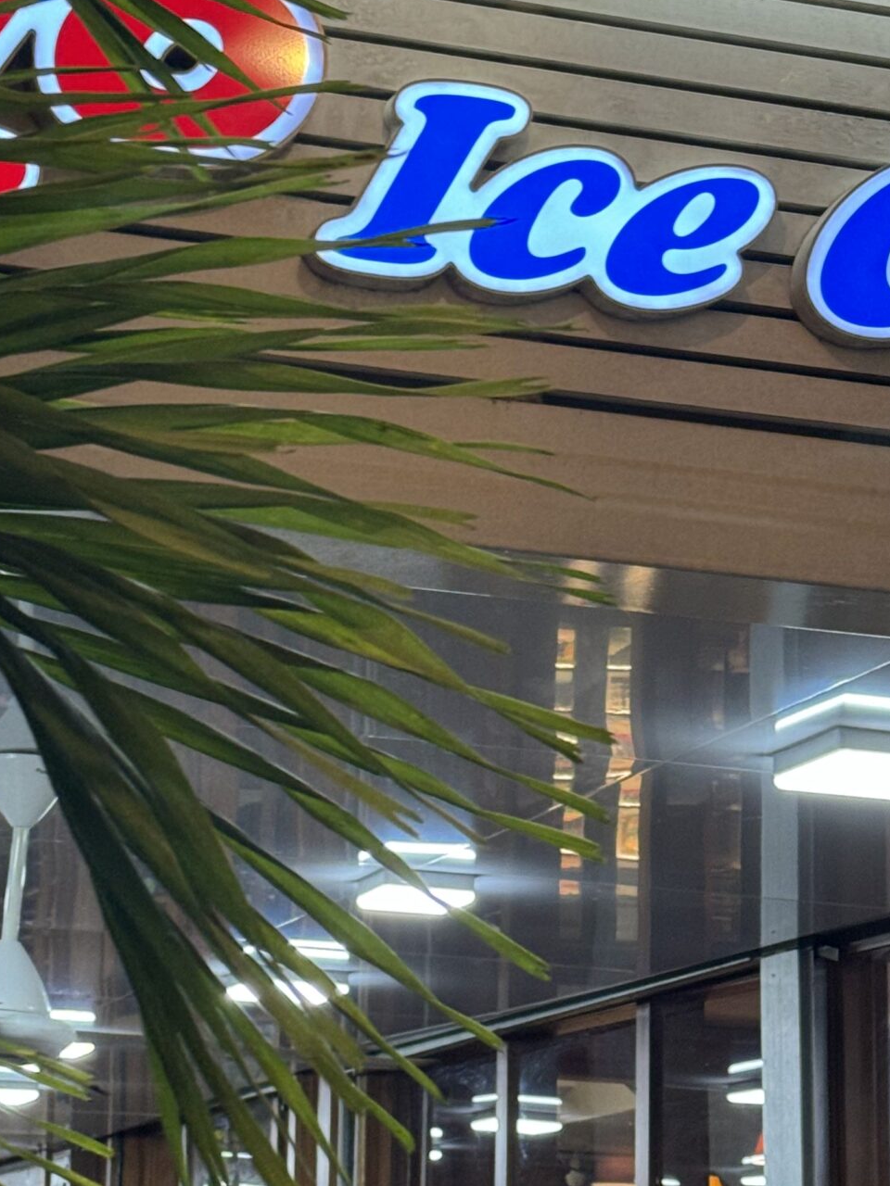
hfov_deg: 15.4
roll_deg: +0.5
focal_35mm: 96
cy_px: 580
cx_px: 303
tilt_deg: +15.3
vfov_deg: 20.4
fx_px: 3291
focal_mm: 6.76
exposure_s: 1/50
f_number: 1.78
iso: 80
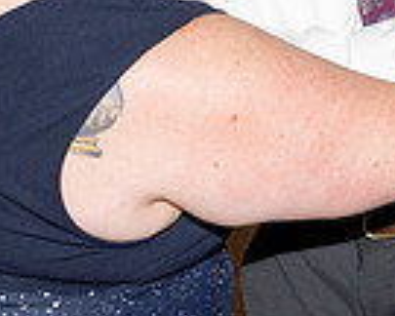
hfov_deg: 9.8
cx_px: 632
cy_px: -95
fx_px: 2221
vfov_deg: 8.0
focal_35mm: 190
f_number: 5.6
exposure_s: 1/100
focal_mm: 47
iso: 1000
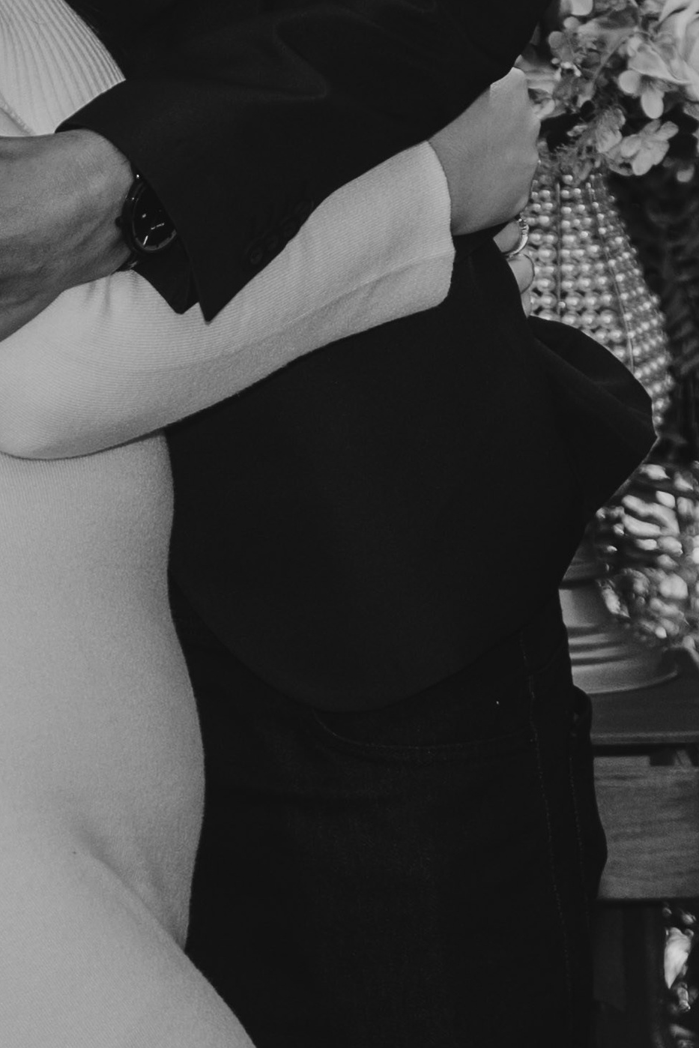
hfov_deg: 7.7
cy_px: -73
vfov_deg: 11.5
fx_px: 5151
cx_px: -201
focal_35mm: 177
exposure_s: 1/200
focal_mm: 43
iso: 100
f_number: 5
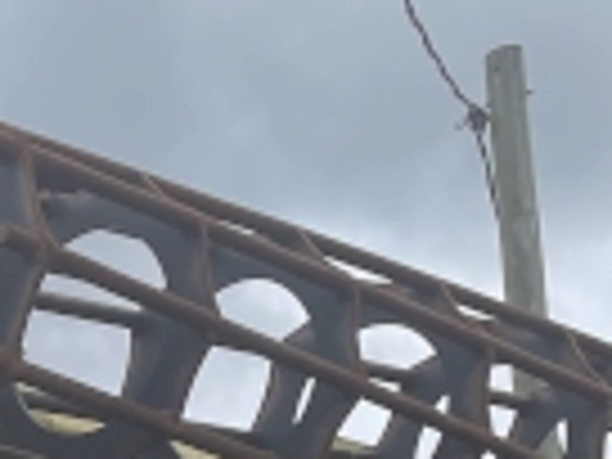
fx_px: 2705
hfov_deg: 12.3
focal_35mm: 153
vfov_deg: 8.8
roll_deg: +1.0
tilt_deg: +7.6
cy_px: 1089
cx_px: -302
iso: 32
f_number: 1.6
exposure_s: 1/3300
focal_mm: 4.2
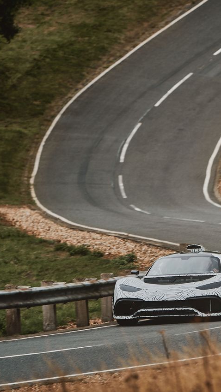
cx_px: 270
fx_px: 5179
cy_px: 196
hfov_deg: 2.4
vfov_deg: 4.3
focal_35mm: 497
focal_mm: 315
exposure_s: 1/200
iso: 200
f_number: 6.3
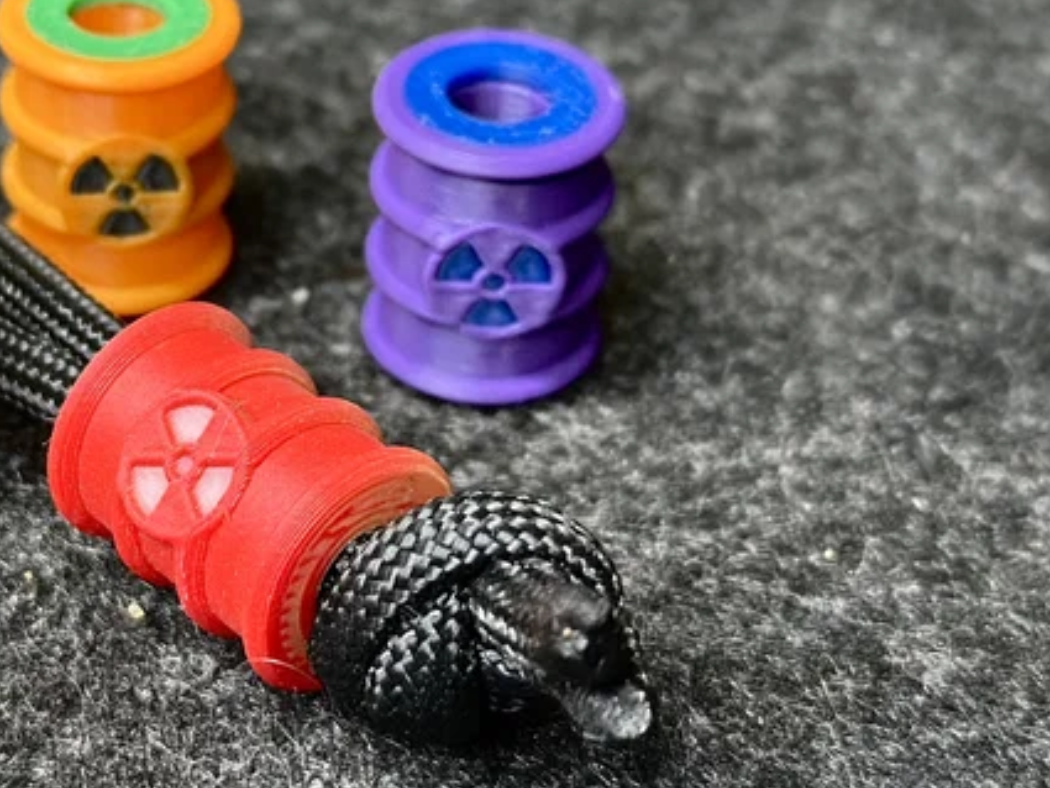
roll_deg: -0.1
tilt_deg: -34.8
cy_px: 295
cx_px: 204
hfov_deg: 20.6
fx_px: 2852
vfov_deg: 15.7
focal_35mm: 94
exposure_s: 1/60
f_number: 1.78
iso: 320
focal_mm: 6.86
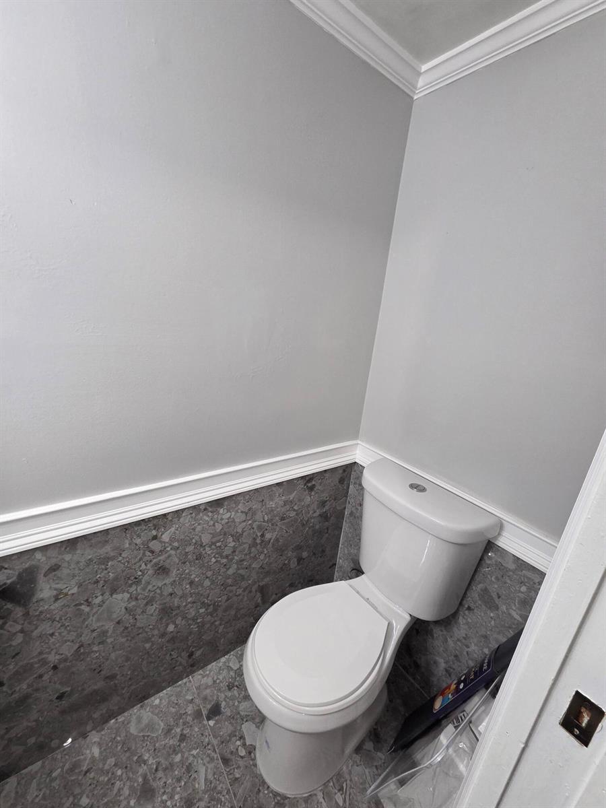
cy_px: 404
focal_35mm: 13
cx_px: 303
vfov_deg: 106.2
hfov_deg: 89.9
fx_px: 303
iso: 250
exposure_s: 1/120
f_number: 2.2
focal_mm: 2.2
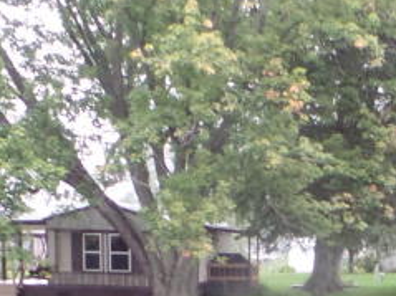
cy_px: 498
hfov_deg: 16.0
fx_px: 1372
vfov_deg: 11.6
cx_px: 423
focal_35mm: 120
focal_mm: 5
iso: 240
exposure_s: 1/30
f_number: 2.9
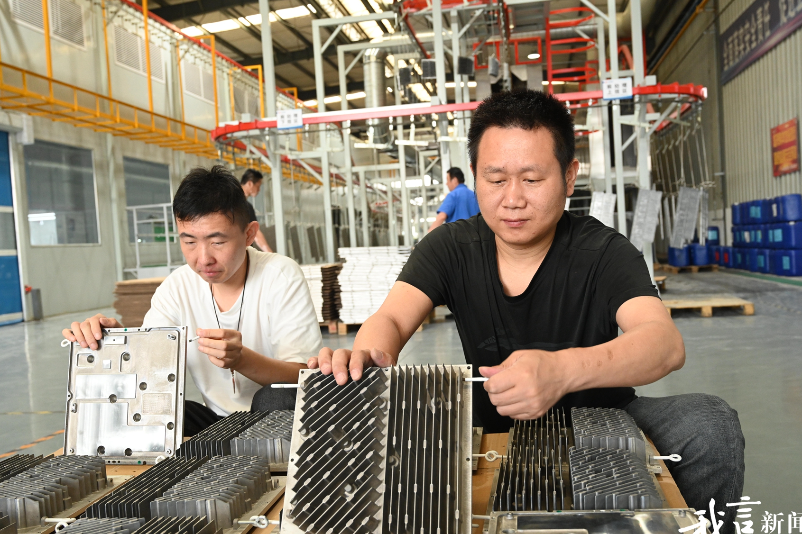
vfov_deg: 39.4
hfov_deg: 56.5
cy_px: 282
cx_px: 409
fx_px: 747
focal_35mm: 34
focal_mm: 31.5
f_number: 5.6
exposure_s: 1/80
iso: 2000
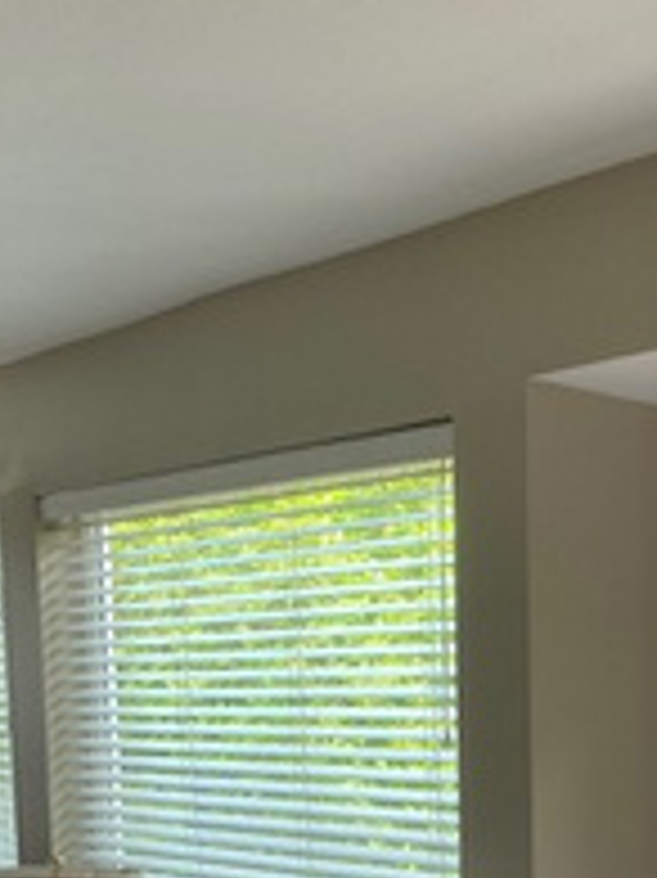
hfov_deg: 21.5
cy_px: 1013
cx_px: 760
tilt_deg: -8.7
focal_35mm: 64
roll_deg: -0.8
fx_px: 1621
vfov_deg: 27.2
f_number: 1.8
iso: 80
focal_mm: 4.25
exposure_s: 1/121
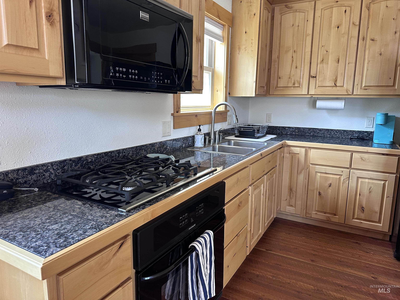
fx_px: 277
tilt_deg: -9.2
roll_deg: -1.1
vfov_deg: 56.8
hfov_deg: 71.6
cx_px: 200
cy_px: 150
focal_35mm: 24
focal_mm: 6.86
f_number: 1.78
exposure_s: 1/92
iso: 250
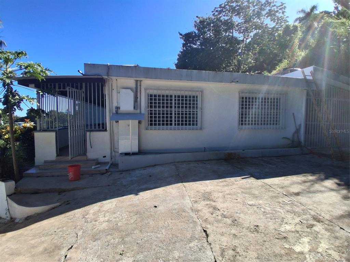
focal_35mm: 17
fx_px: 172
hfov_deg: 91.0
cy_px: 131
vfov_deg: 74.7
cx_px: 175
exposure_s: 1/945
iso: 50
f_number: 2.2
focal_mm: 1.4
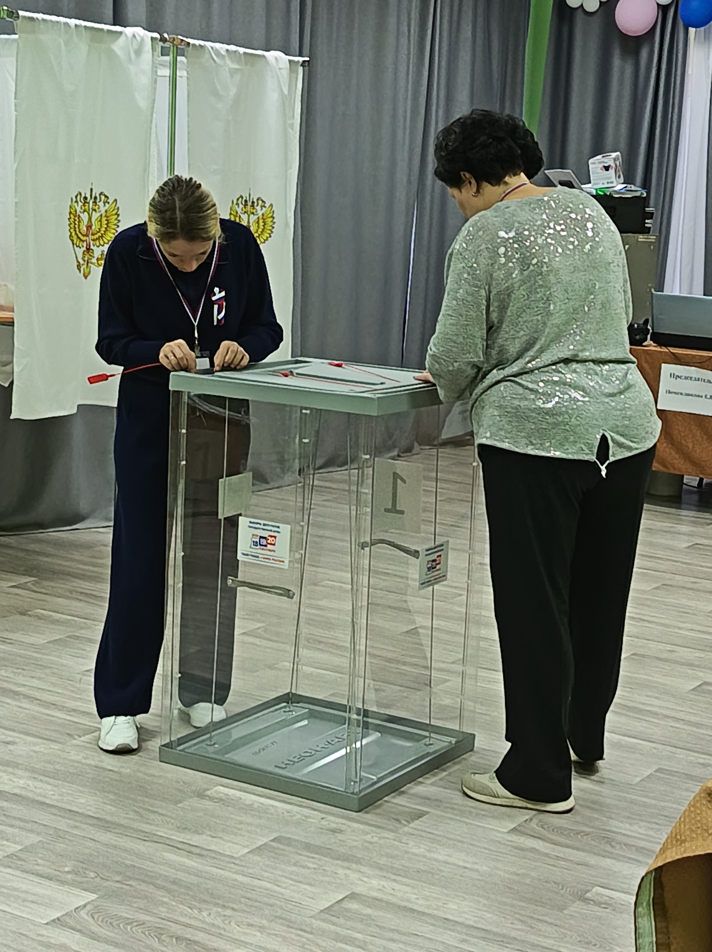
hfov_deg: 23.2
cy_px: 476
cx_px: 356
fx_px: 1731
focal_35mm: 63
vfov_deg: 30.8
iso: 1211
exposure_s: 1/60
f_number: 1.75
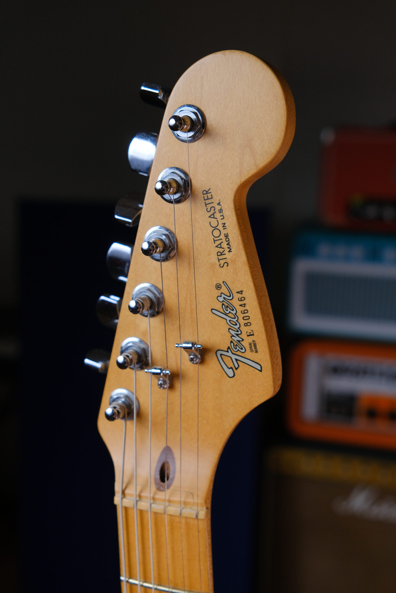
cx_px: 198
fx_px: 660
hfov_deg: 33.4
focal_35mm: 40
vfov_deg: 48.5
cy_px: 296
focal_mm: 26.5
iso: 1000
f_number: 4
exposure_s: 1/250
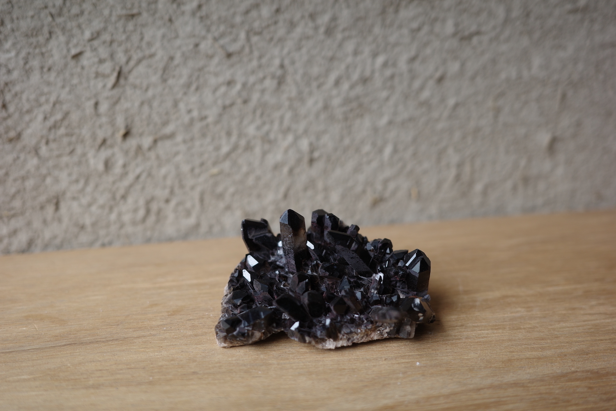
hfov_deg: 48.5
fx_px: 684
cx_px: 308
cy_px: 206
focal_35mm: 40
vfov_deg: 33.4
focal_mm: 26
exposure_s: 1/125
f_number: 2.8
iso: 200
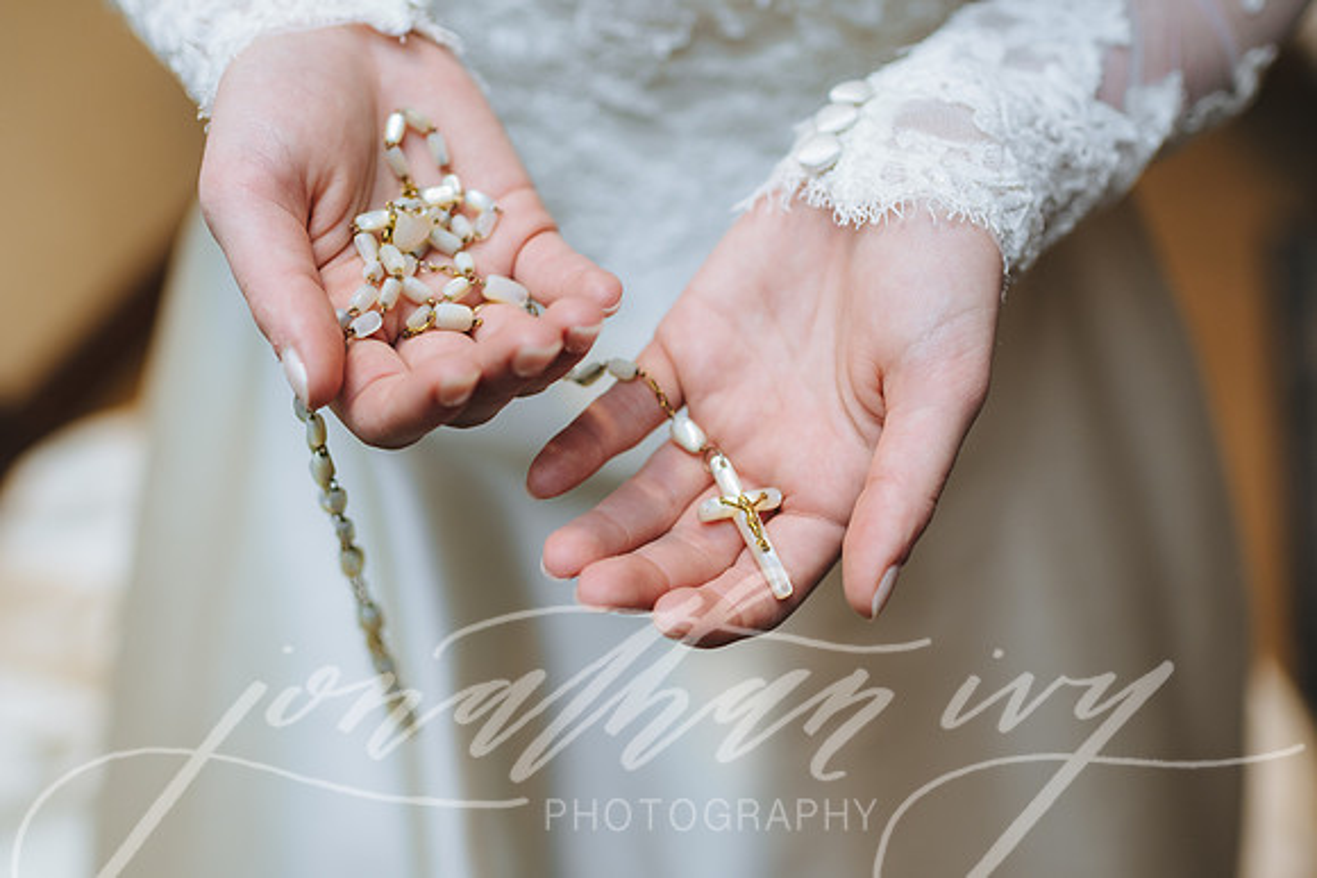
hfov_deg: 49.7
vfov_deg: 34.3
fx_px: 1422
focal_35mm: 39
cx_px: 679
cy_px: 488
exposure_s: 1/200
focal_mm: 35
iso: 500
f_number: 2.5
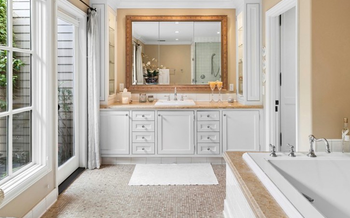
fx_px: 248
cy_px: 74
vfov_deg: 46.9
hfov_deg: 70.3
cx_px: 162
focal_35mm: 26
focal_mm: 18
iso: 100
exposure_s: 1/6
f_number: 7.1
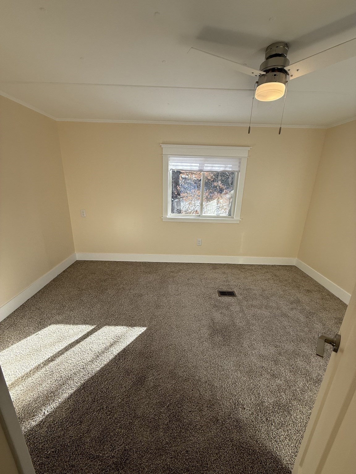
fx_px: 192
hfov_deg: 85.7
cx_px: 178
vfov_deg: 102.1
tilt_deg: -13.7
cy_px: 237
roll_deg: -0.1
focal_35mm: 14
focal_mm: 2.22
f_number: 2.2
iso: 50
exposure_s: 1/184
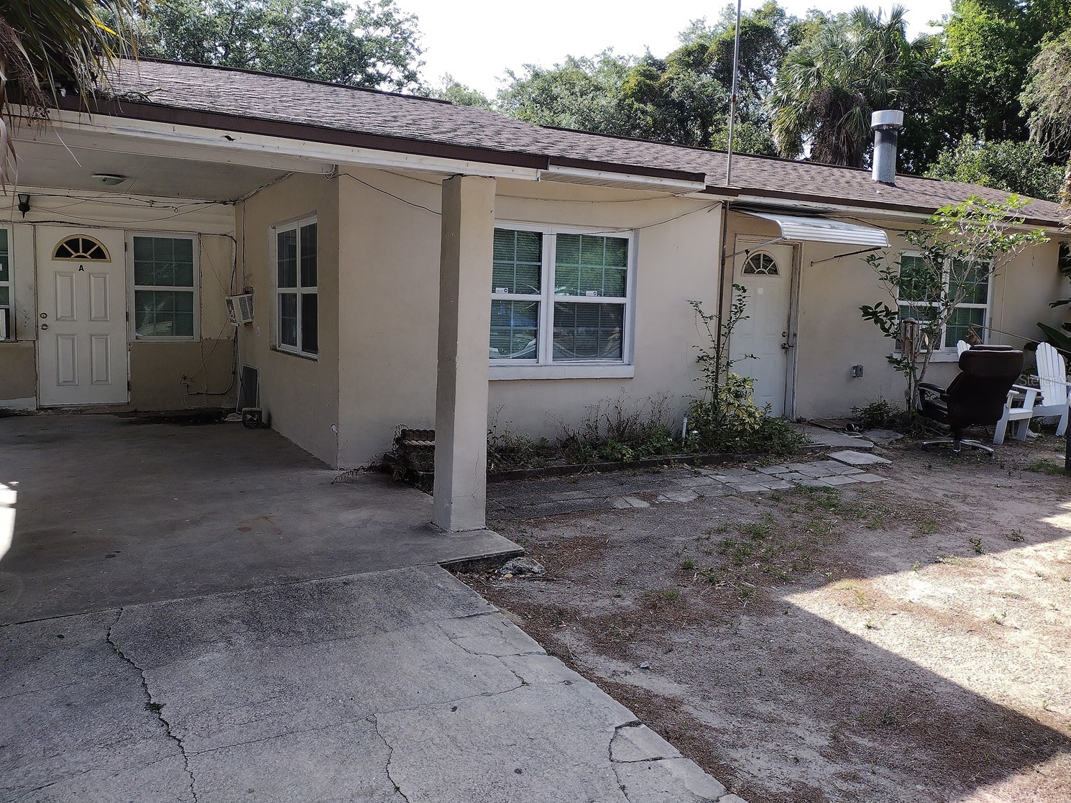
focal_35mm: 29
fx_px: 897
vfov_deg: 48.2
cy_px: 380
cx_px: 512
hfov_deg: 61.6
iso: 100
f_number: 1.7
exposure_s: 1/878
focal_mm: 4.71
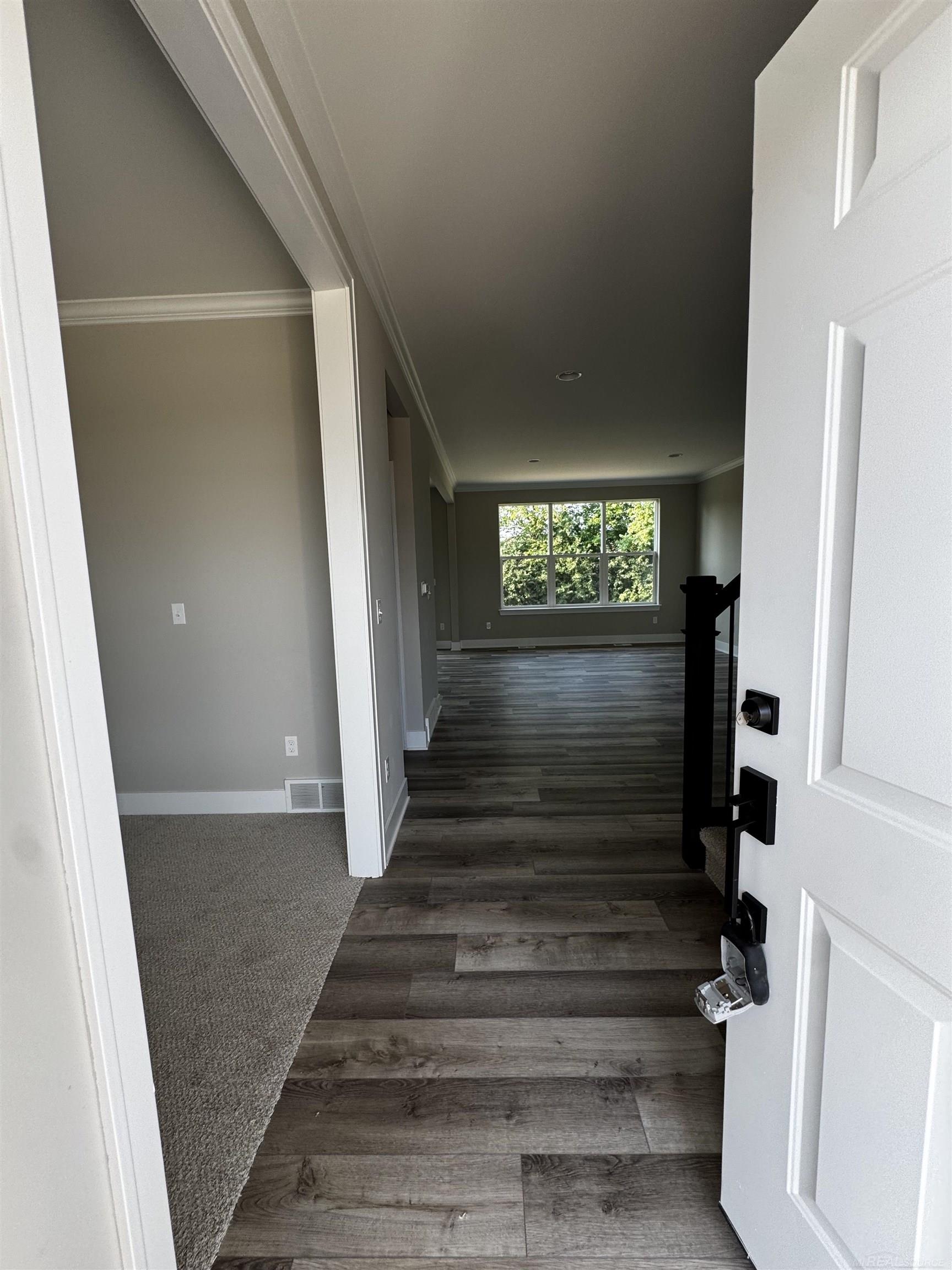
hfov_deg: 85.7
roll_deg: +4.5
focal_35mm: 14
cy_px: 635
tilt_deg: -7.4
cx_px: 476
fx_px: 513
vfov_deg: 102.1
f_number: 2.2
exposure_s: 1/99
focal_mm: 2.22
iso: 80
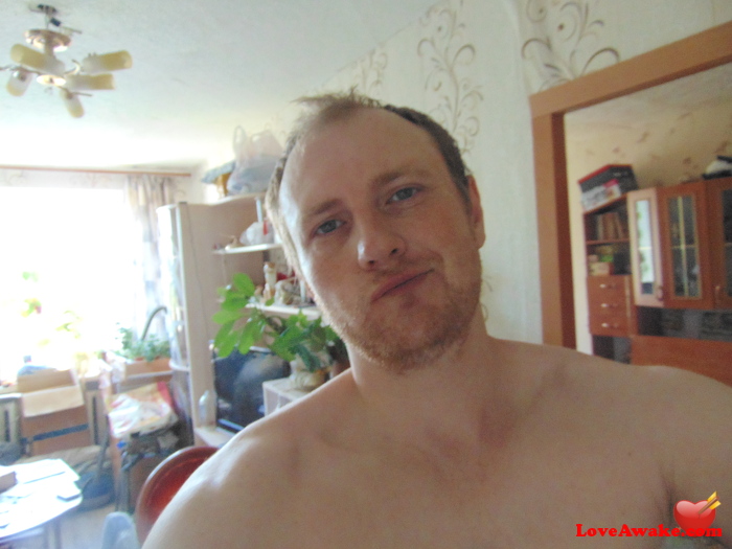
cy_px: 274
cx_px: 366
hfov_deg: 69.4
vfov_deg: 54.9
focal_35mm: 25
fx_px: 529
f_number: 3
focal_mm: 4.5
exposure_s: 1/30
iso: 320
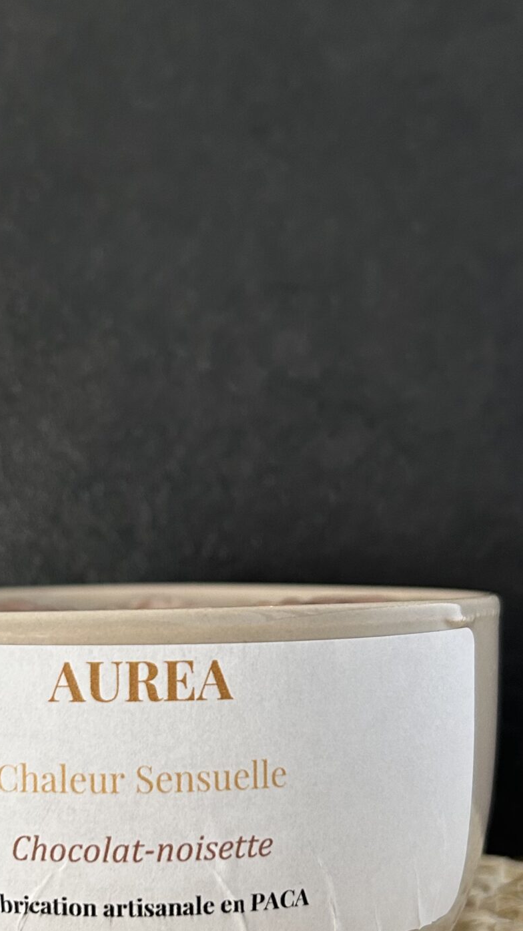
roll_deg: -0.1
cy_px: 567
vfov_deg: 39.7
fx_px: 1283
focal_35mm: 52
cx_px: 120
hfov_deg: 22.8
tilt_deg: -1.2
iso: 160
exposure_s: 1/60
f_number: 1.5
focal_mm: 5.7
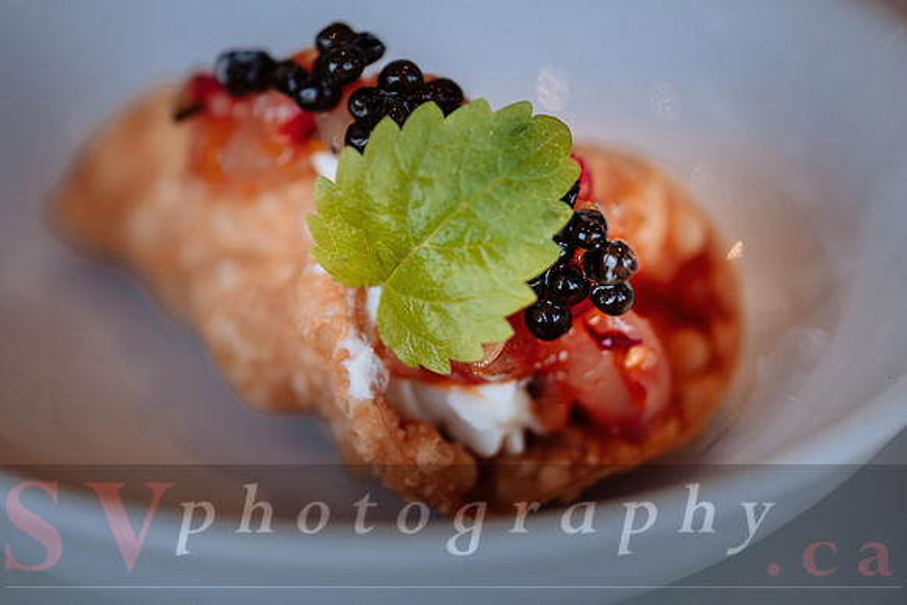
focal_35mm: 137
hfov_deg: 14.9
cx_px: 388
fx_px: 3458
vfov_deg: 10.0
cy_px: 259
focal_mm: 80
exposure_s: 1/160
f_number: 2.8
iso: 200
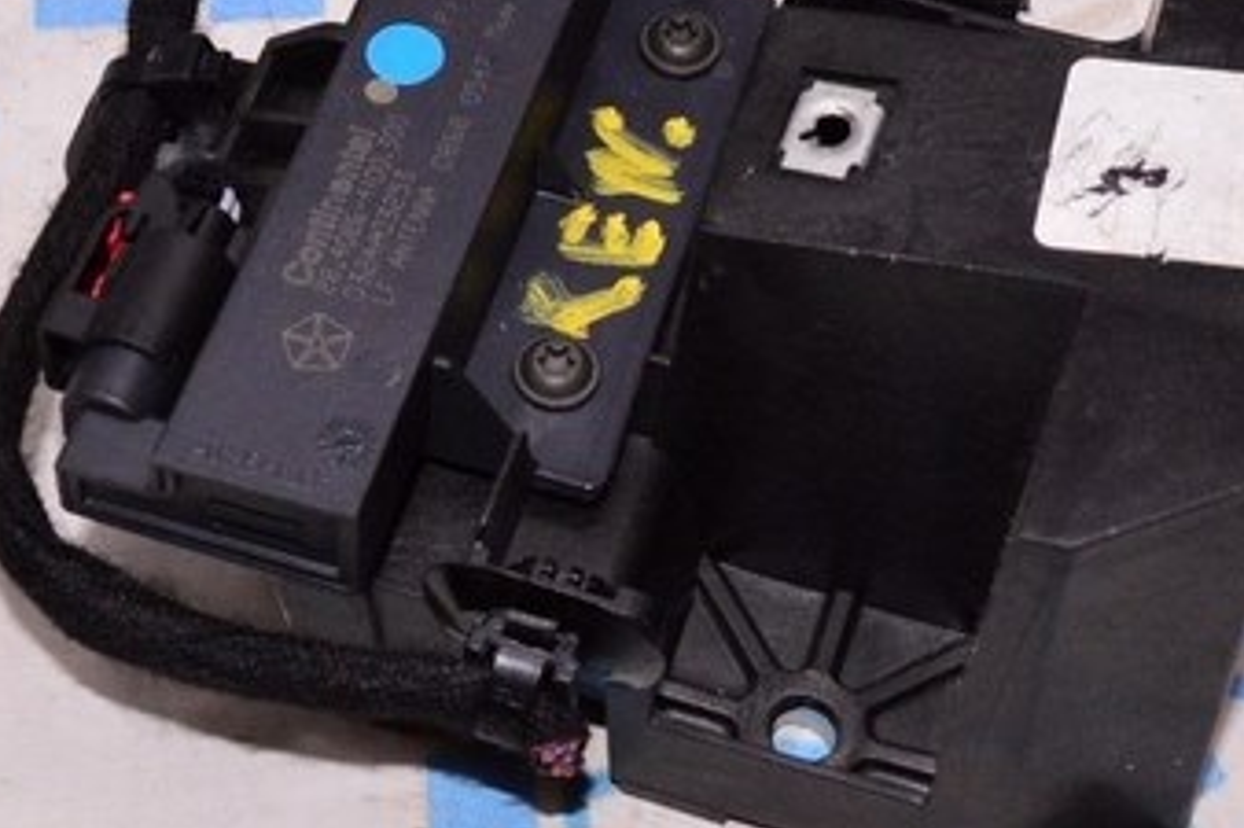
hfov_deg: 22.3
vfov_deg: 15.0
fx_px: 3143
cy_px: 318
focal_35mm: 91
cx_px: 788
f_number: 8
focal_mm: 20
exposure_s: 1/160
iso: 1600
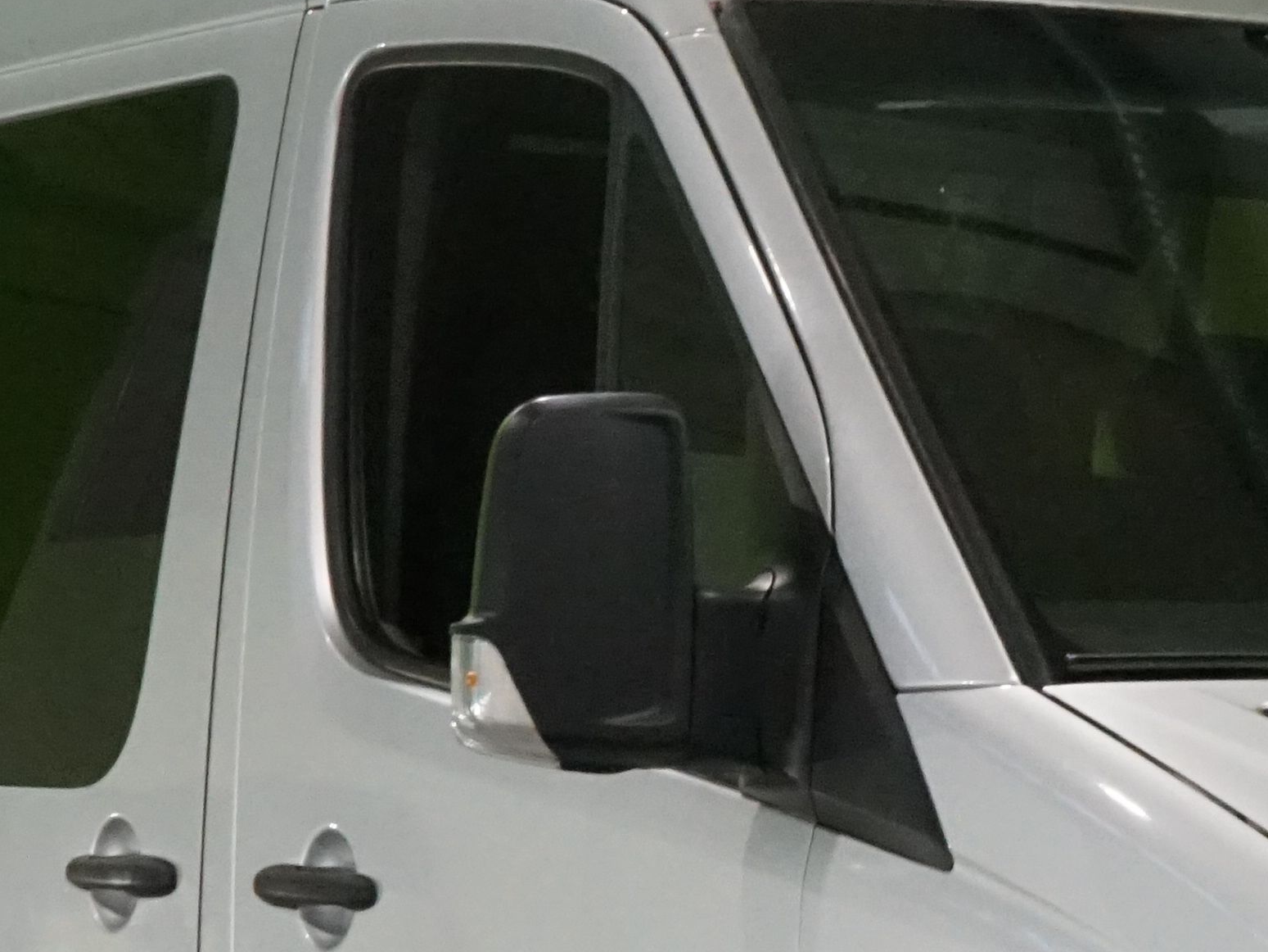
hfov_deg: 13.2
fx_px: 5458
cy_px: 926
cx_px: 1028
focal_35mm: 149
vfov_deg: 9.9
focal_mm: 40
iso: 6400
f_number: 22
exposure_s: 1/25
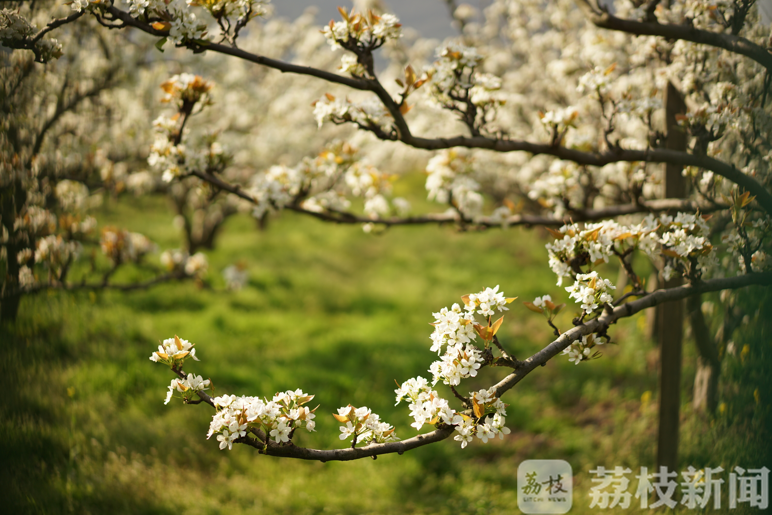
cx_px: 386
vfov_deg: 24.6
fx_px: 1179
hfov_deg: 36.2
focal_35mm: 55
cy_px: 258
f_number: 1.8
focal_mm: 55
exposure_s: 1/2000
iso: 100
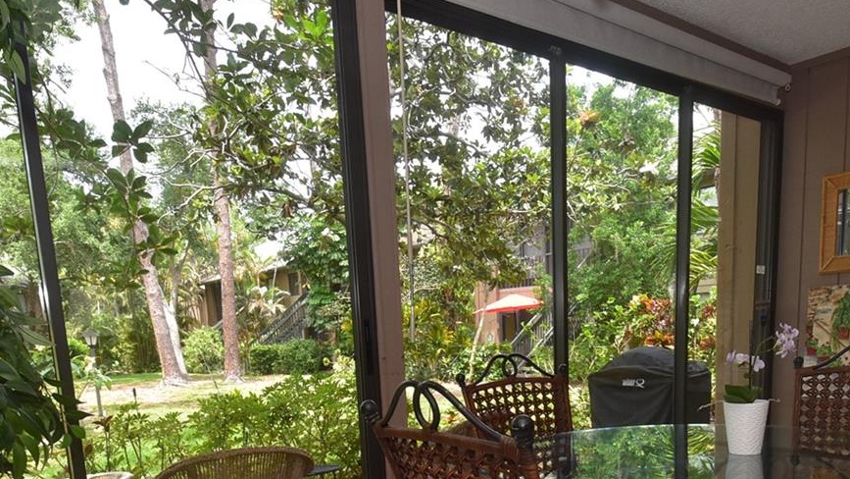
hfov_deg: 65.9
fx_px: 654
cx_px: 472
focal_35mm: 29
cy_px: 435
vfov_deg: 37.4
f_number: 9
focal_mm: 10
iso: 560
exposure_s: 1/125
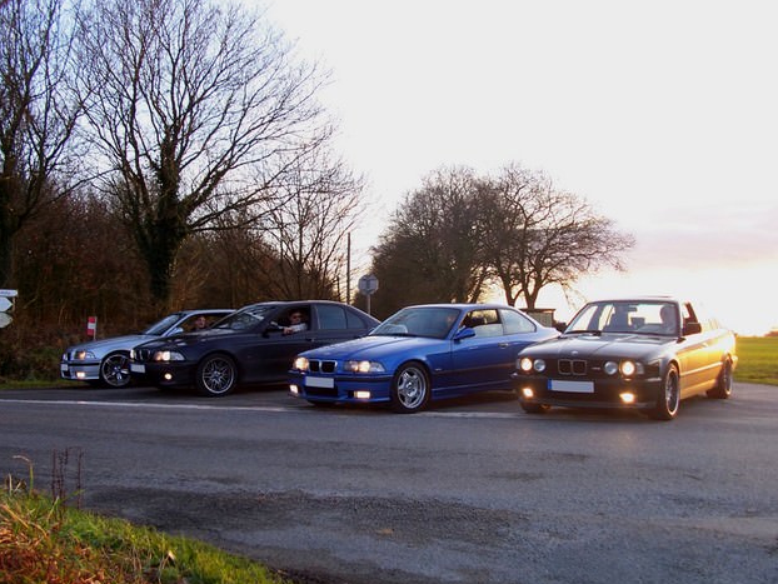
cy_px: 289
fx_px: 809
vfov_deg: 39.7
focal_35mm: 36
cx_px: 398
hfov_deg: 51.3
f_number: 2.8
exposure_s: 1/60
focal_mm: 6
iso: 80
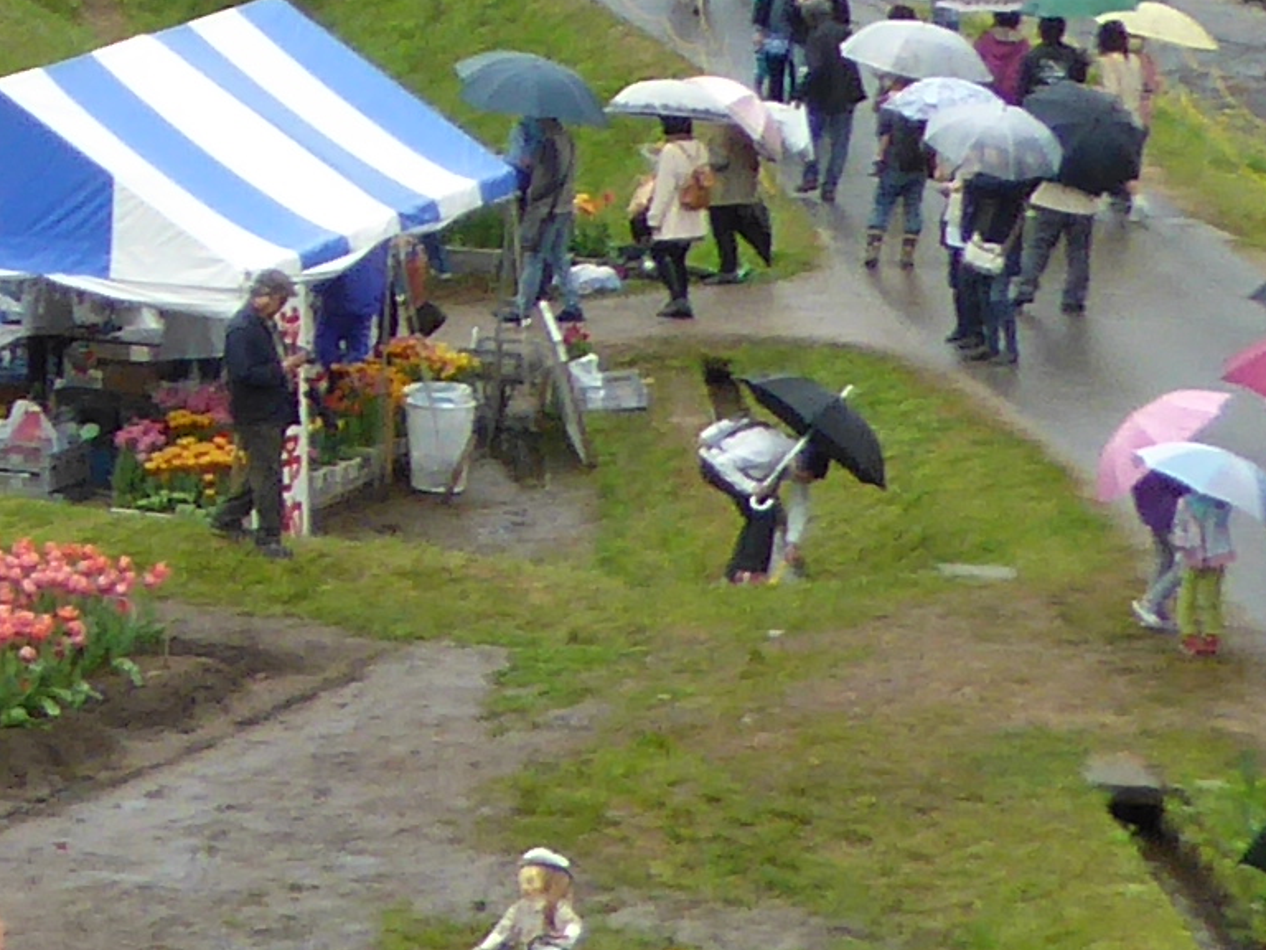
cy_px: 135
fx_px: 7461
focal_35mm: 204
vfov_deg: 7.3
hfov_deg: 8.6
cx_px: -2087
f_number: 3.5
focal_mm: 5.4
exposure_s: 1/320
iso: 100
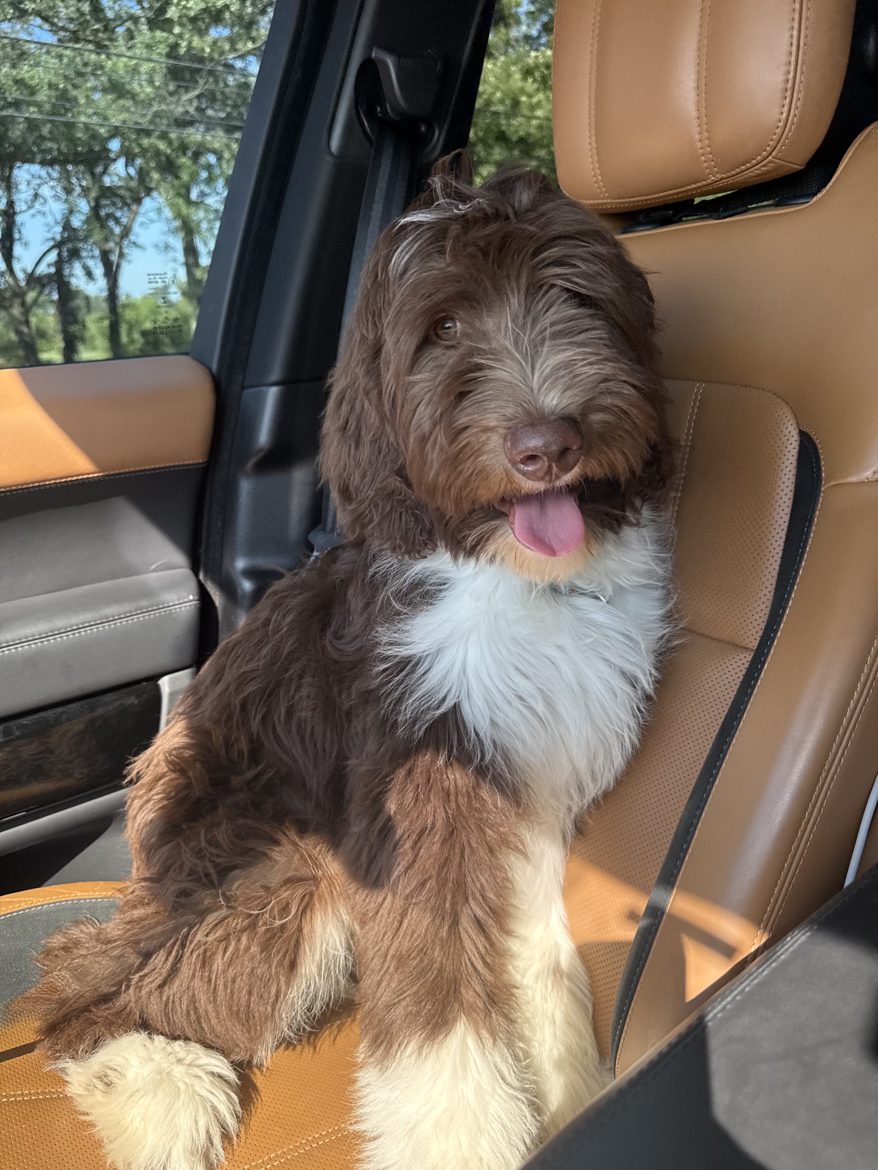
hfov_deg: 56.8
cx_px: 439
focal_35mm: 24
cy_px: 585
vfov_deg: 71.6
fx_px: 812
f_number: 1.78
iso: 100
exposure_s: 1/607
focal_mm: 6.76
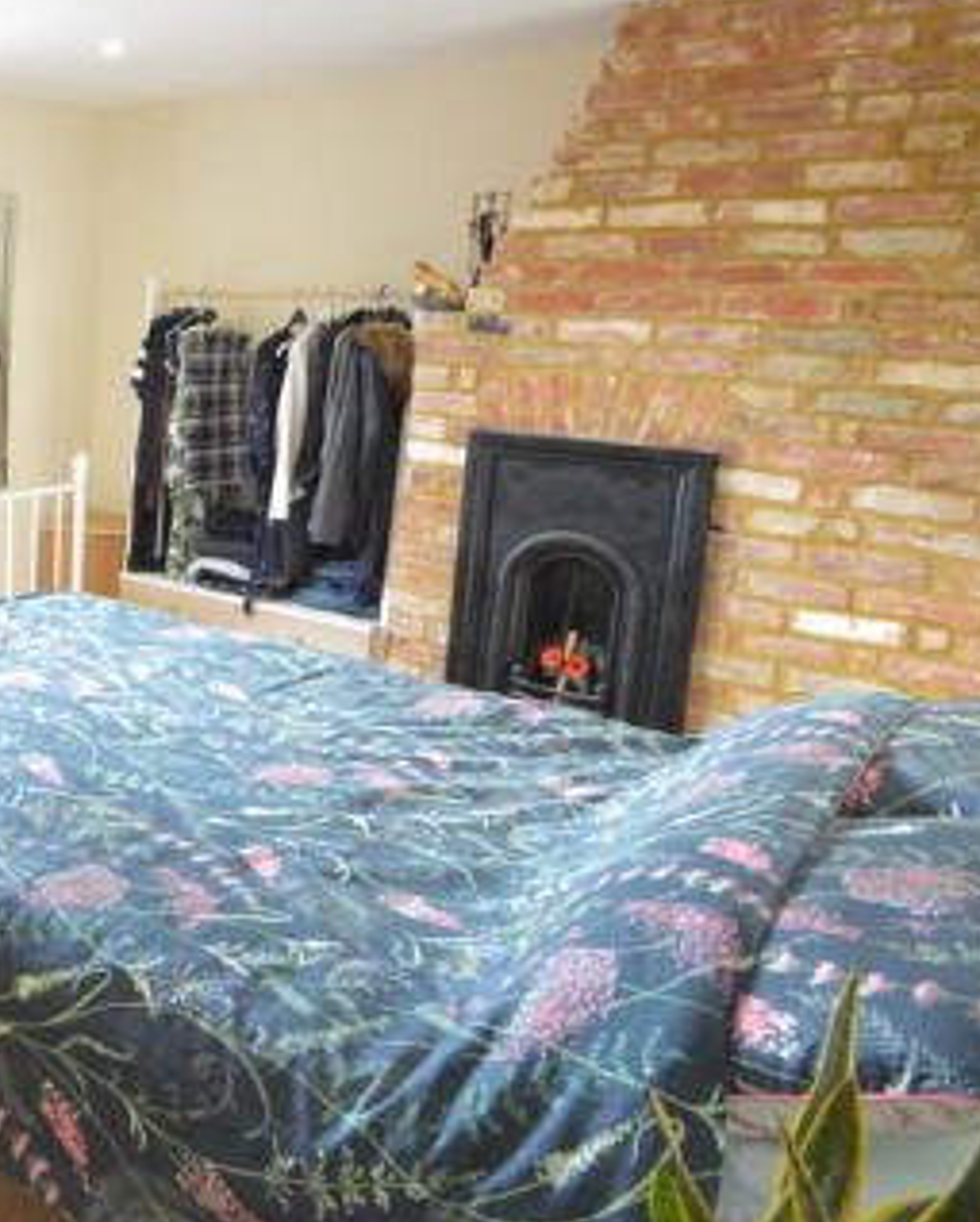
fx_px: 1050
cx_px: -200
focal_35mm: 29
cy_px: 477
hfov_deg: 37.6
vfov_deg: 59.8
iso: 3200
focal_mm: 10
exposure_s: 1/25
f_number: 9
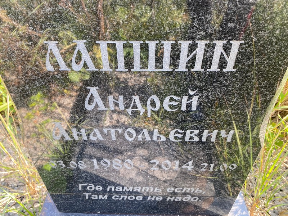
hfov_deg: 67.3
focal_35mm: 26
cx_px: 144
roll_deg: +2.4
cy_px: 108
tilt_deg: -42.9
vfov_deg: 53.1
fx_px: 216
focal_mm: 4.25
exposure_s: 1/122
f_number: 1.8
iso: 50
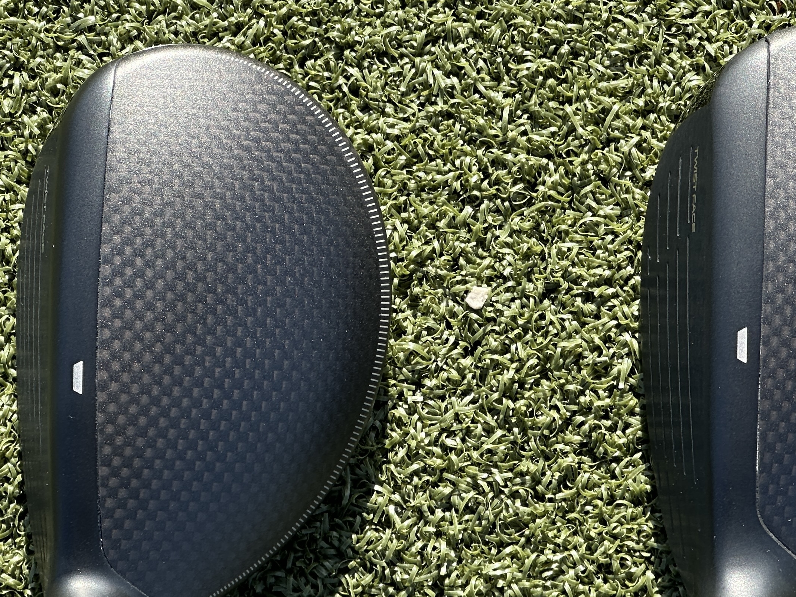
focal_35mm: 128
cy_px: 376
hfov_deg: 15.4
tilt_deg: -83.7
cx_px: 491
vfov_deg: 11.6
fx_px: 2943
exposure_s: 1/203
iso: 32
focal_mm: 9
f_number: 2.8
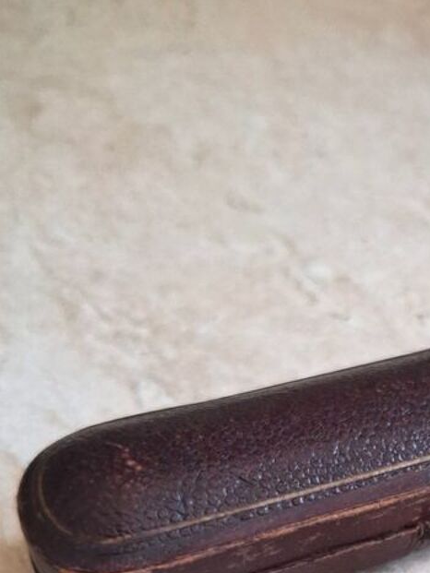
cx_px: 460
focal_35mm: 58
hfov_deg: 23.8
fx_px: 960
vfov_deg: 30.2
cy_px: 613
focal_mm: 4
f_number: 1.8
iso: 160
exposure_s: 1/100
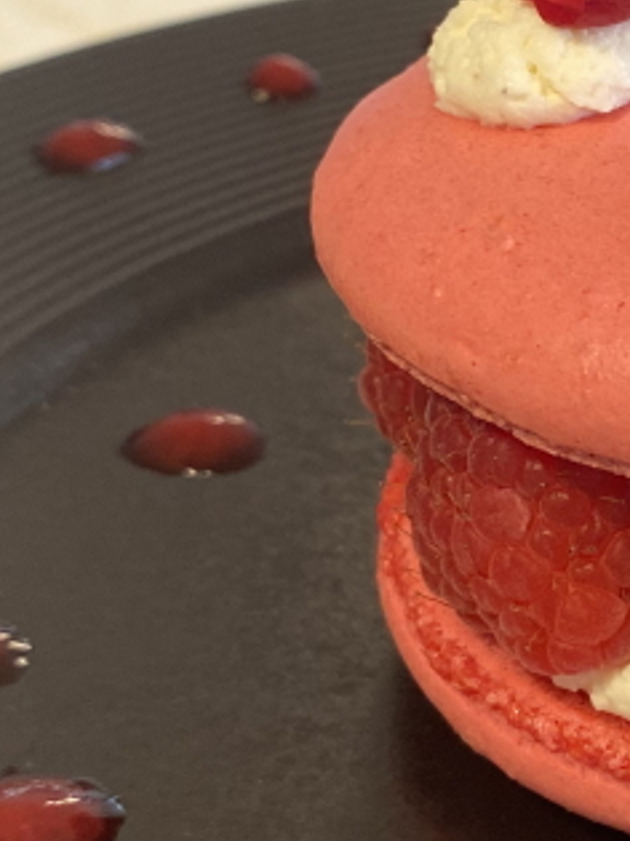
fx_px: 2137
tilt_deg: -30.8
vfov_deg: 22.3
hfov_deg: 15.9
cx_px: 809
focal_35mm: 88
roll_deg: +0.2
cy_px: 415
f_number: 1.8
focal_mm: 4.25
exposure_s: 1/50
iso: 125
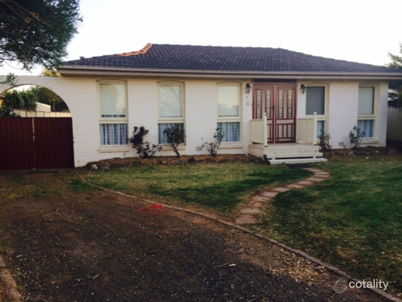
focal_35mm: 30
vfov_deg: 46.8
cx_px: 201
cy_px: 151
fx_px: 348
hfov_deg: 60.0
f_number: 2.2
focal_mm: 4.12
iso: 40
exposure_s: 1/120
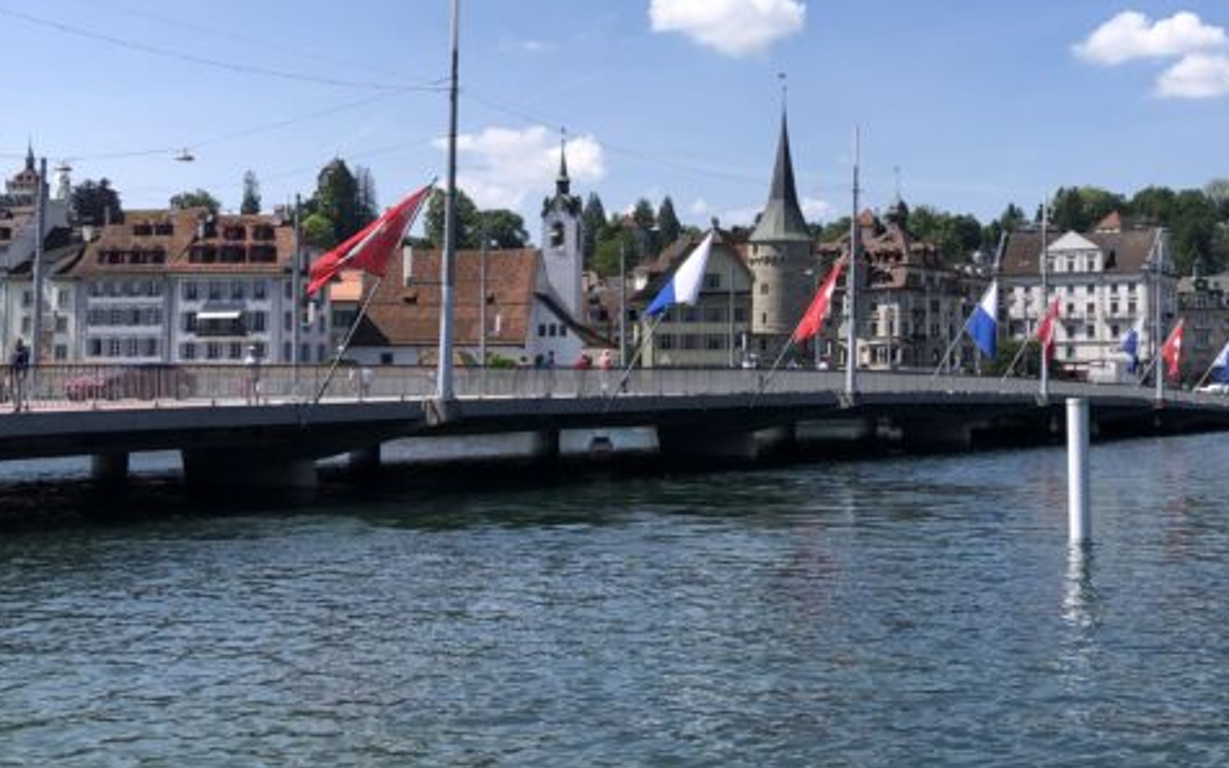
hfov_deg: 40.7
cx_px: 913
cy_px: 287
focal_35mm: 48
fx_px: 1608
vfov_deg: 26.8
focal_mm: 3.99
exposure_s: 1/2114
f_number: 1.8
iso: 20
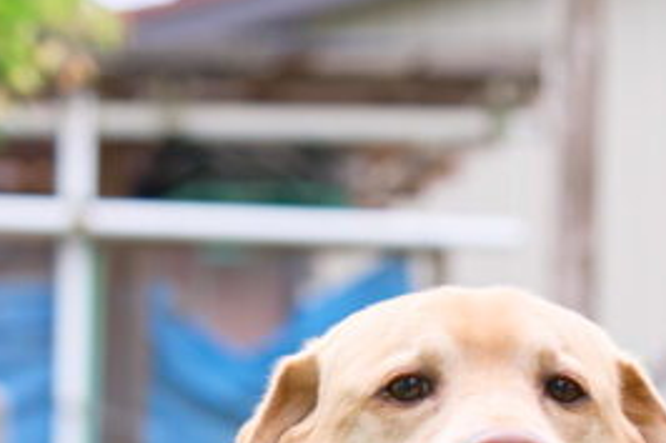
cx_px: 661
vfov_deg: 3.9
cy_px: 810
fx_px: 6415
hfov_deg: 5.9
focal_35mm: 347
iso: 100
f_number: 4.5
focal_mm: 90
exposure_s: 1/250
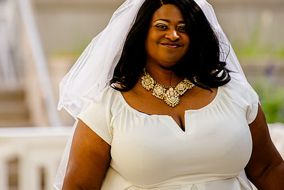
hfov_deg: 6.1
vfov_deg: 4.0
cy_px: 31
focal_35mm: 340
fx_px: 2683
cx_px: 138
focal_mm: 190
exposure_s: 1/320
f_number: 2.8
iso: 200
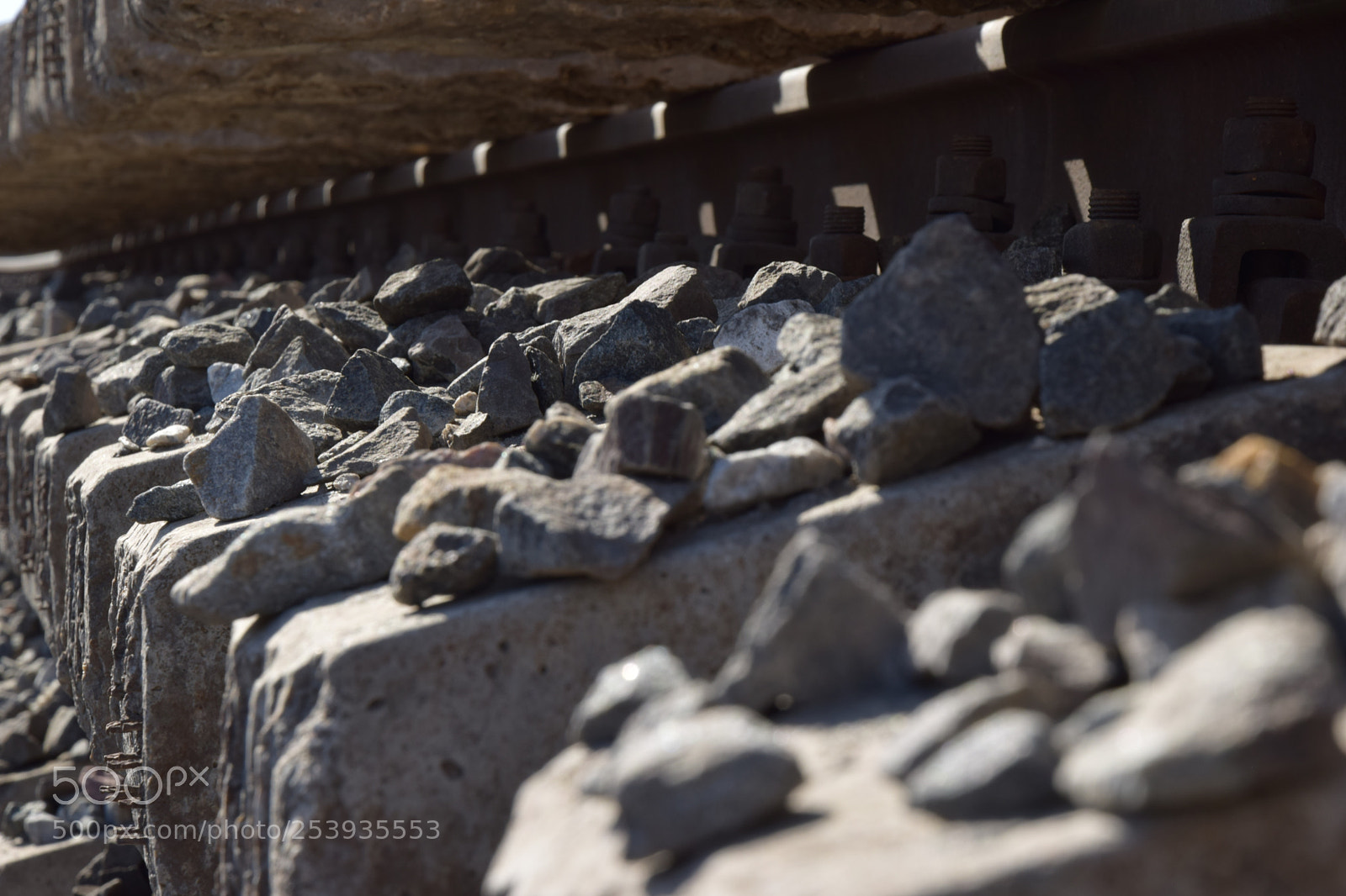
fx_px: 4766
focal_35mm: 128
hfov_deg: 16.1
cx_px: 673
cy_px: 448
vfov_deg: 10.7
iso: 100
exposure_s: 1/80
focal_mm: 85
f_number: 10
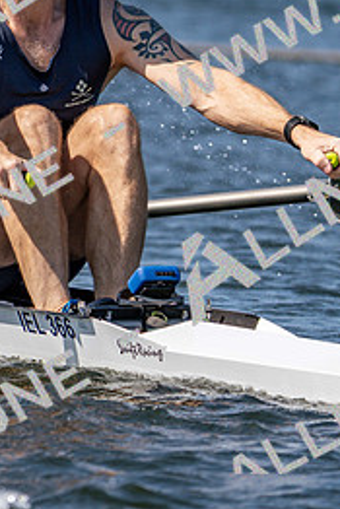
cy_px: 141
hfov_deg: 2.4
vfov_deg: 3.6
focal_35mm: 569
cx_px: 16
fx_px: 8050
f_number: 5.6
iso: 250
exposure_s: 1/2000
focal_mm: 257
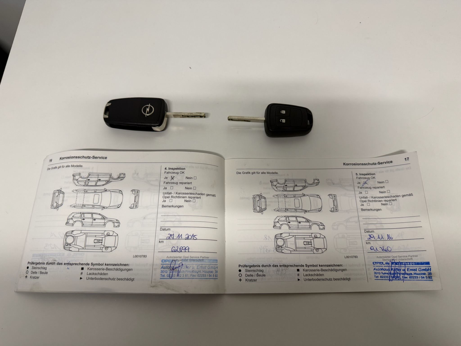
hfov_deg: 71.6
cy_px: 173
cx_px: 230
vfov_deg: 56.8
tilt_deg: -69.7
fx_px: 320
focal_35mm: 24
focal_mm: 6.76
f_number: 1.78
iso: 160
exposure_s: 1/100
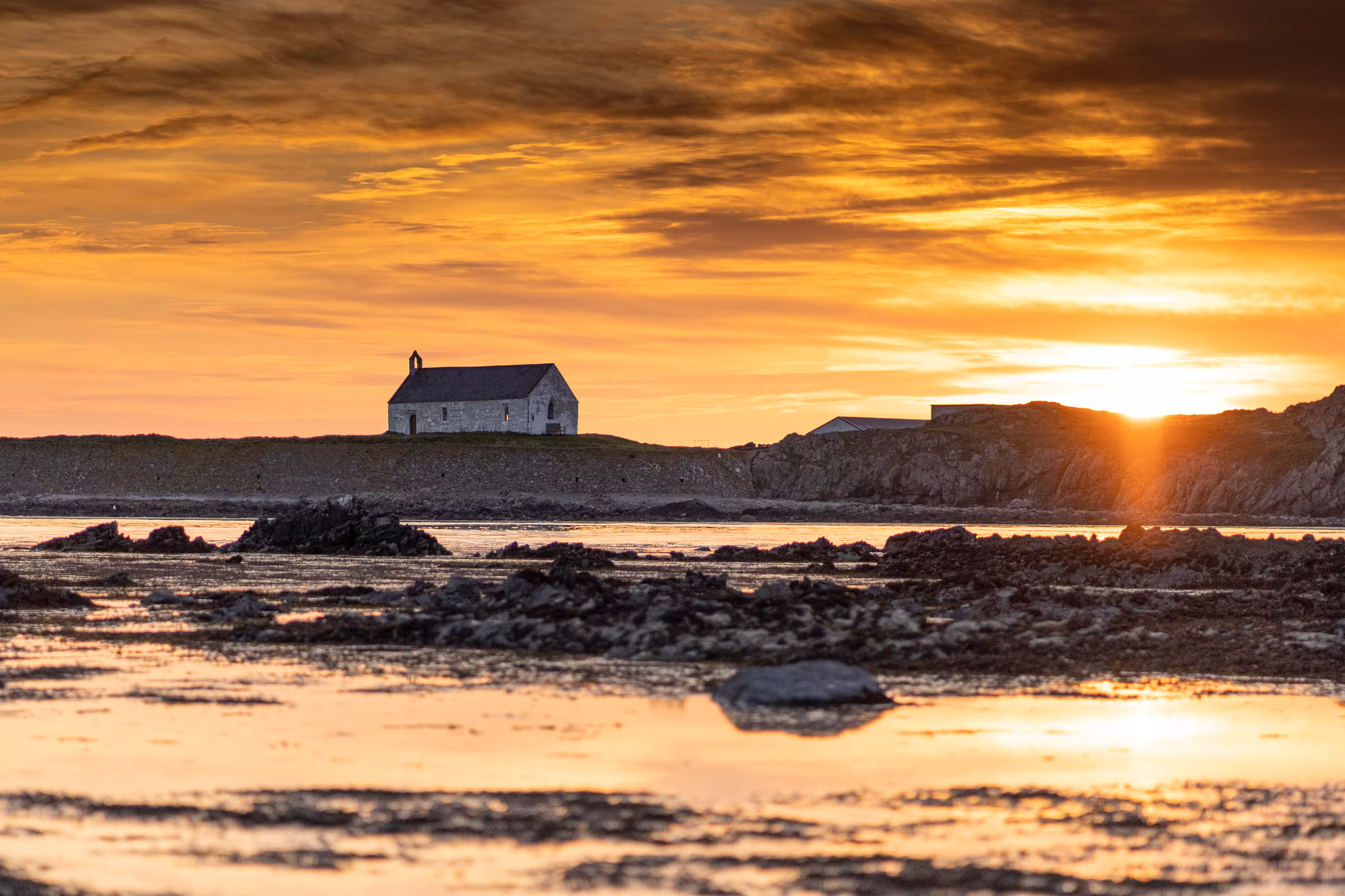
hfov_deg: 16.1
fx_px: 4744
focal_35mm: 127
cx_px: 672
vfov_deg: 10.8
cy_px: 448
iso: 640
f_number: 1.8
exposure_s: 1/8000
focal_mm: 85
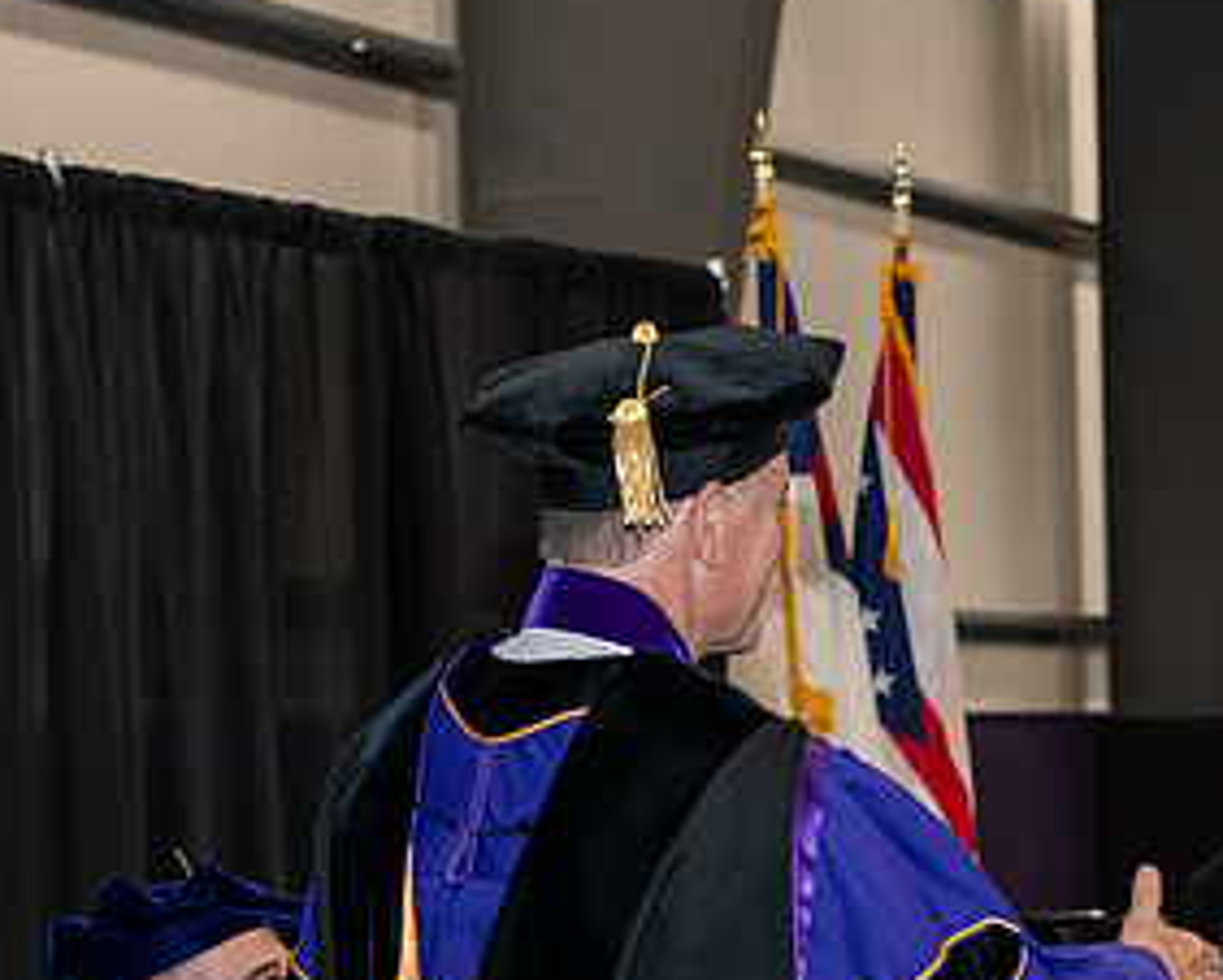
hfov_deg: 14.1
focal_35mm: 135
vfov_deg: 11.4
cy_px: 809
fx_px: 4890
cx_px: 1201
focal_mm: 70
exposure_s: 1/200
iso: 2500
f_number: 5.6
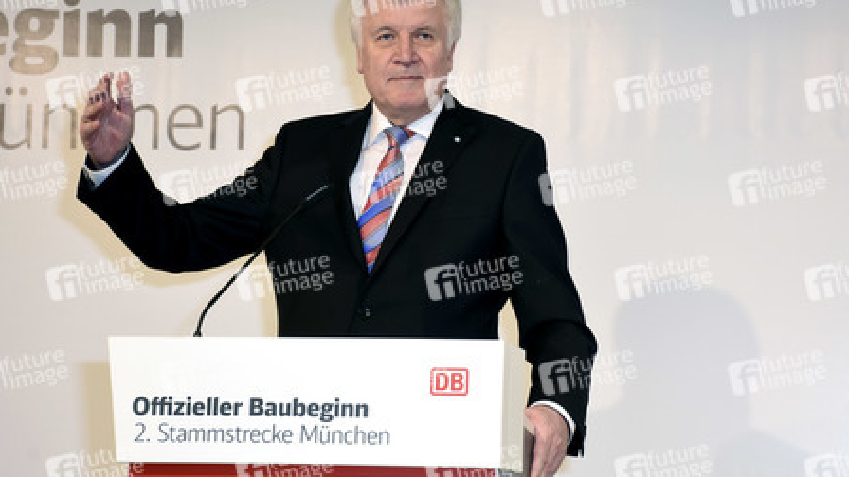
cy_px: 231
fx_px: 2206
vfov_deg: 12.4
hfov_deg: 21.8
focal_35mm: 98
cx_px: 424
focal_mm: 62
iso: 500
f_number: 6.3
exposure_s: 1/160
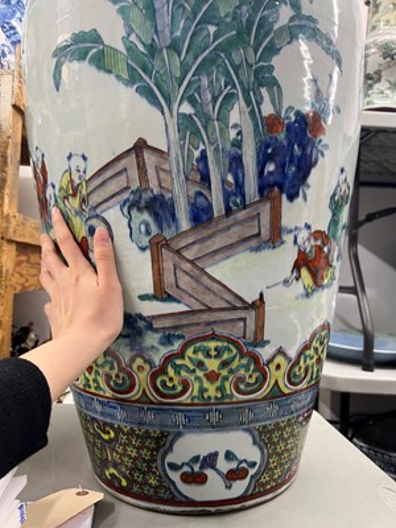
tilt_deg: +1.8
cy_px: 264
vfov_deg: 67.3
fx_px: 397
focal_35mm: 26
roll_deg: -2.5
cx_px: 198
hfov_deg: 53.1
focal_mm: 5.7
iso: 125
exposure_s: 1/60
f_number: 1.5
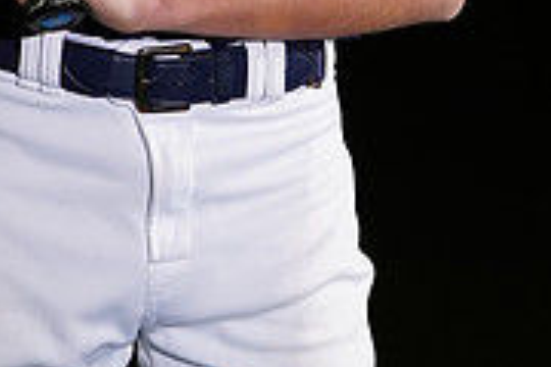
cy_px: -419
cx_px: 112
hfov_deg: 4.0
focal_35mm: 521
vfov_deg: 2.6
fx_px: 7974
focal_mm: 162
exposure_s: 1/125
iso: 400
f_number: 9
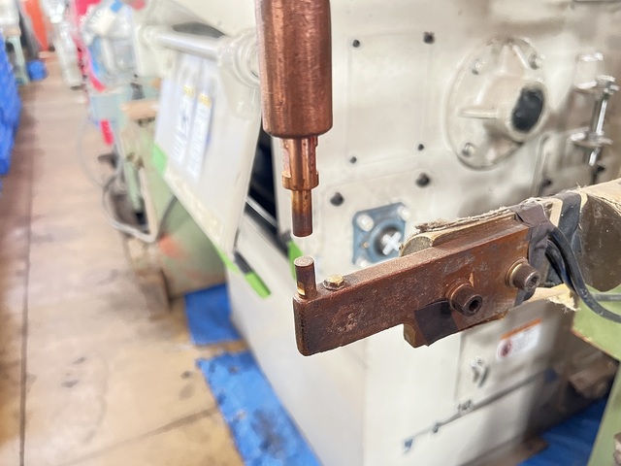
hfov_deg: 67.3
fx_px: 466
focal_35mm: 26
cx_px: 310
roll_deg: +2.1
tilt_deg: -26.4
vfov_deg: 53.1
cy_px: 233
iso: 640
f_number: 1.5
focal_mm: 5.7
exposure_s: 1/40
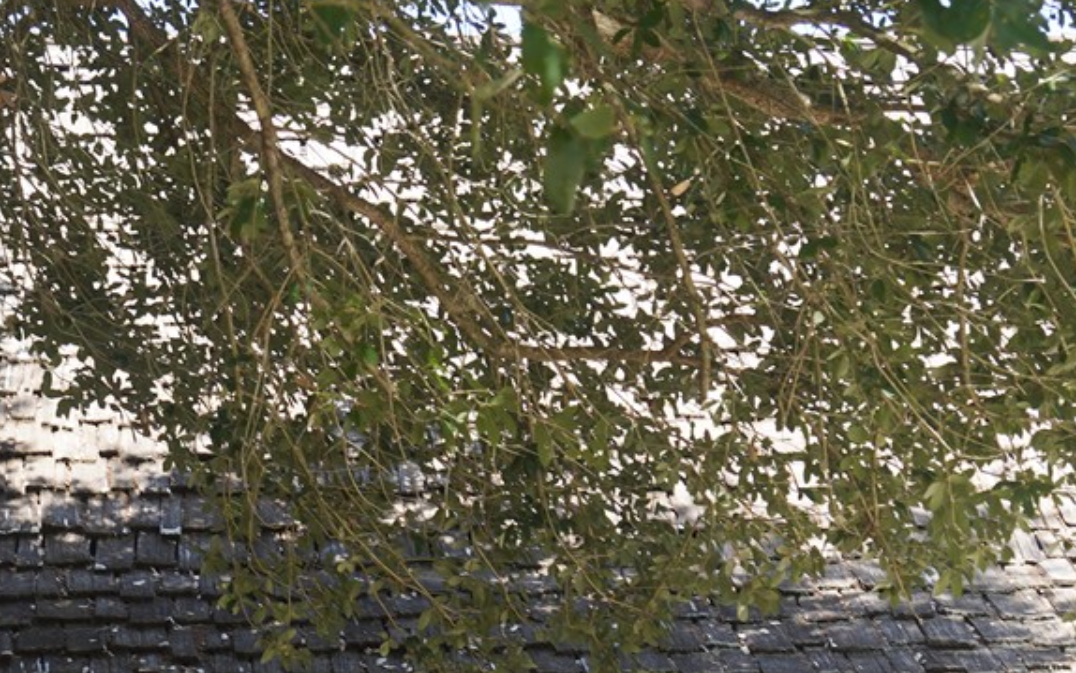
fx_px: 4165
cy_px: 904
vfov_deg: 9.1
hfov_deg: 14.6
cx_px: 122
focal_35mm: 142
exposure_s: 1/100
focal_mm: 40
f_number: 7.1
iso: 200
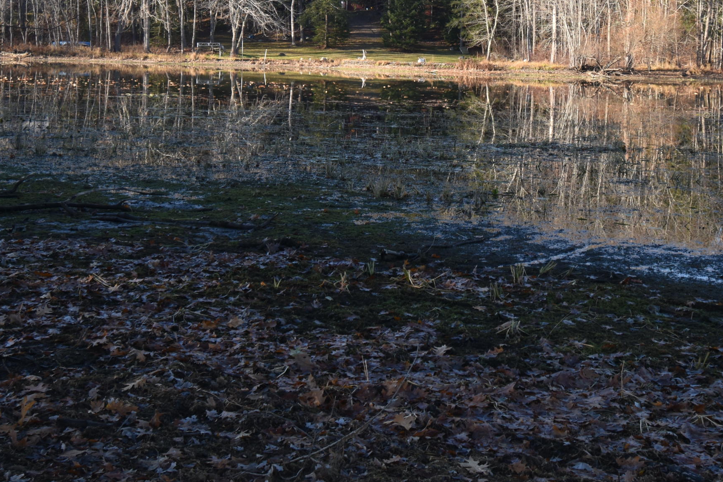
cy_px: 79
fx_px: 1044
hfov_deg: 38.1
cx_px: 423
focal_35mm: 52
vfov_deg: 25.4
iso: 100
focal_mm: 20
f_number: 6.3
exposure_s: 1/160
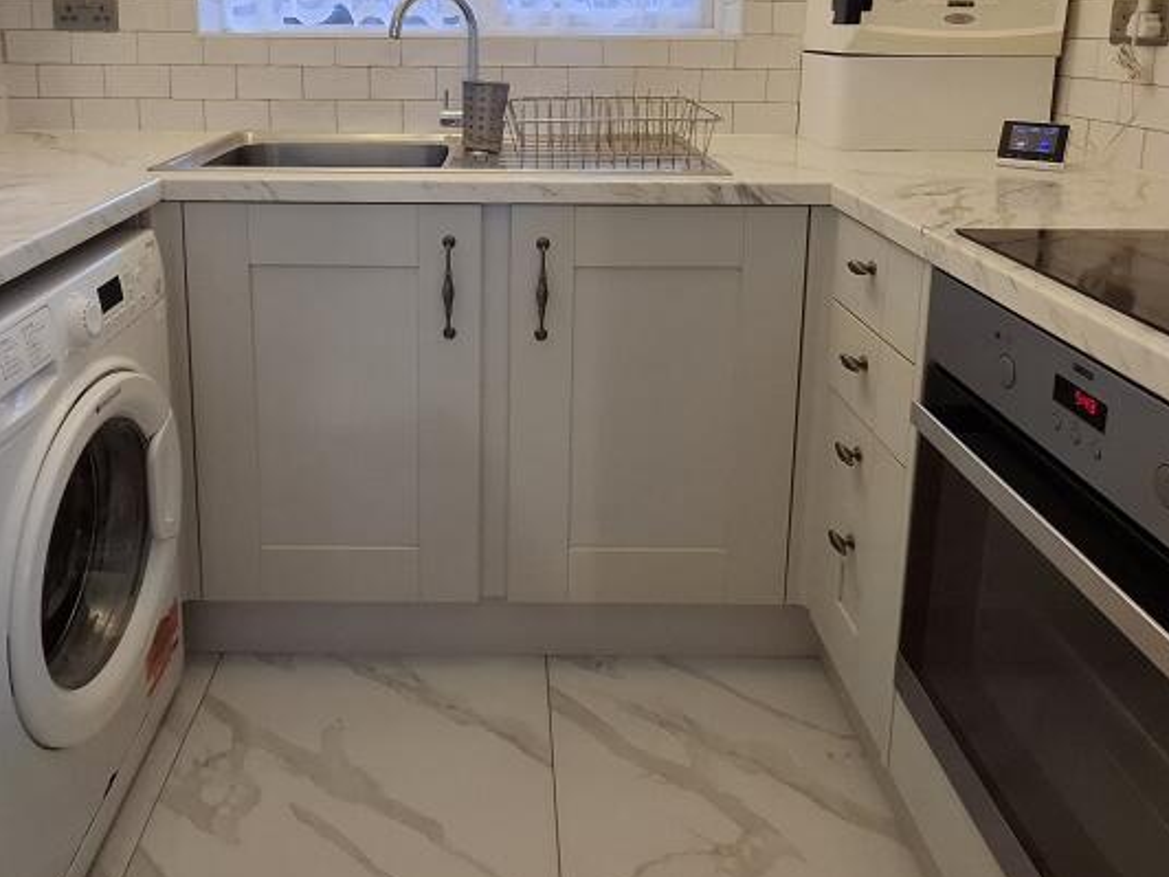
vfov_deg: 51.3
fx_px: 844
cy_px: 169
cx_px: 508
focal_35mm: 25
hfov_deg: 69.1
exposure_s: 1/50
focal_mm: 1.74
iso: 100
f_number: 2.2
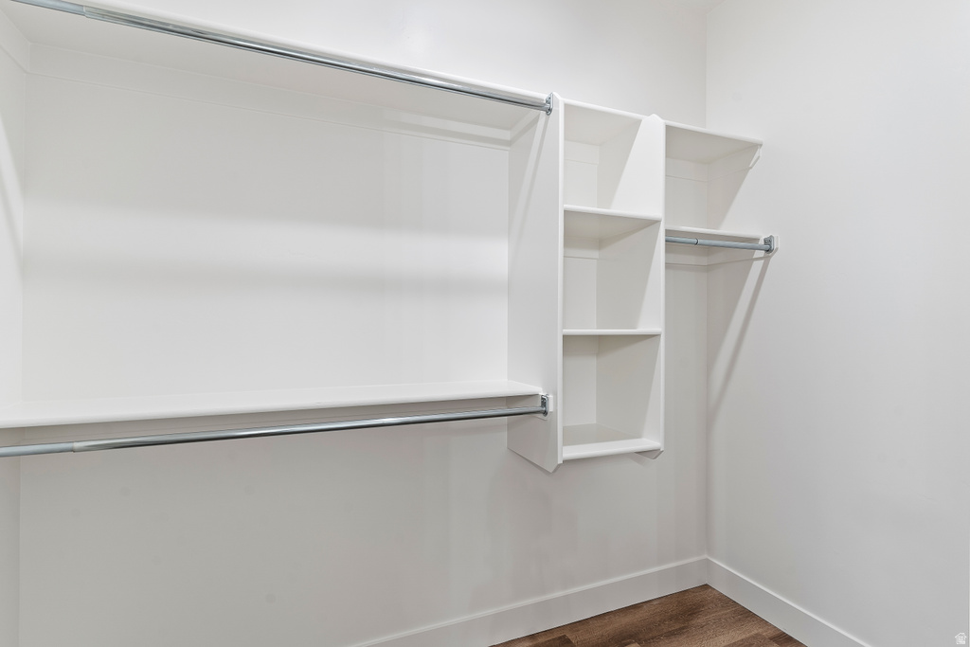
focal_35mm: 17
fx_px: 458
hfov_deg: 93.3
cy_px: 324
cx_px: 485
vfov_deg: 70.5
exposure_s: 1
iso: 100
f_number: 8
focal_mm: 17
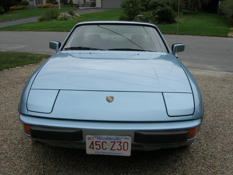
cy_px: 88
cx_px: 116
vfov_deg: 37.7
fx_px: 256
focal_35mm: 38
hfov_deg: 49.0
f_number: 4.8
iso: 64
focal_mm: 7.8
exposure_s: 1/294
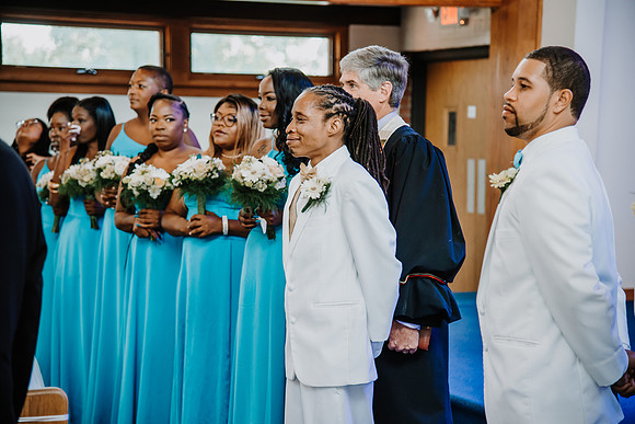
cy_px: 212
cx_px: 318
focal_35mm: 95
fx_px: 1676
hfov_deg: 21.5
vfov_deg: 14.4
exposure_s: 1/125
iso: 1000
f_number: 4
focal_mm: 95
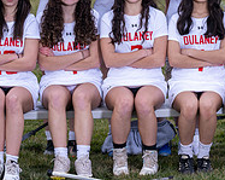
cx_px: 235
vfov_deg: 5.5
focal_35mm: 283
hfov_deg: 6.8
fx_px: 1882
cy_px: 36
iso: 200
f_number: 6.3
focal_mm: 70
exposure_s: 1/160
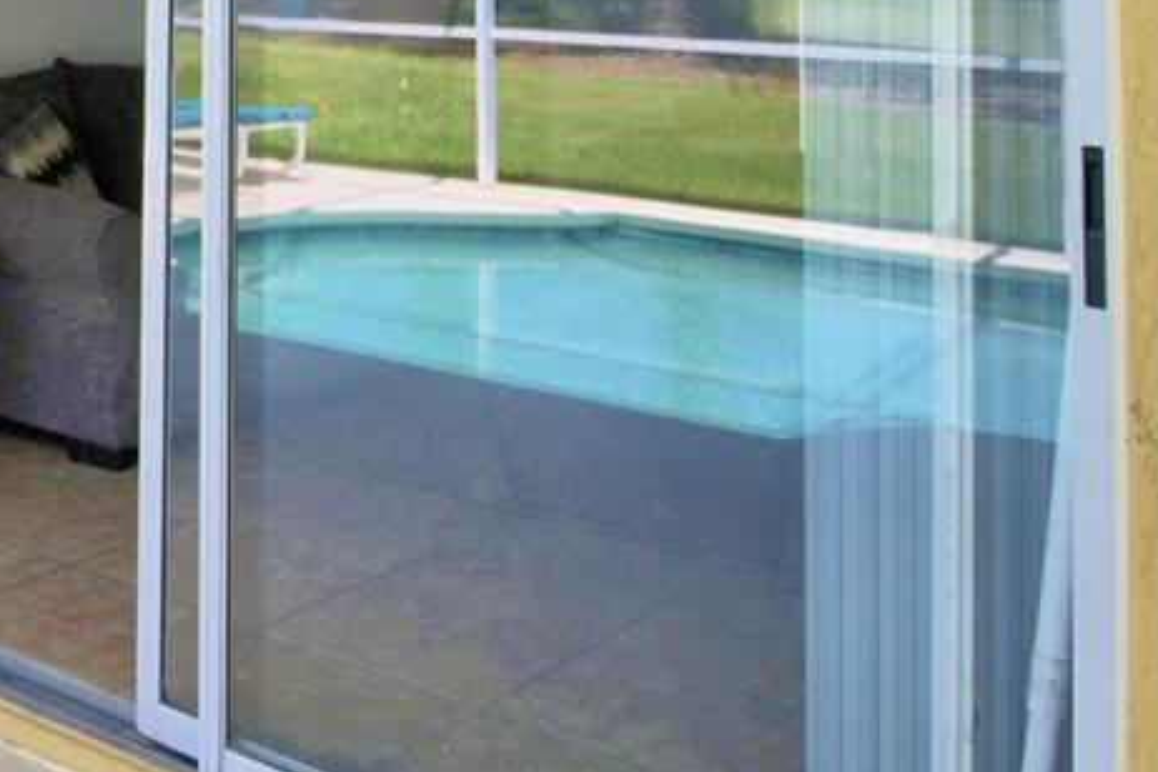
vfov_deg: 23.6
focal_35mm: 52
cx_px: -203
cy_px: -170
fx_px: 1673
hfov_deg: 32.2
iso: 200
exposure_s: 1/500
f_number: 4.5
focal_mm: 10
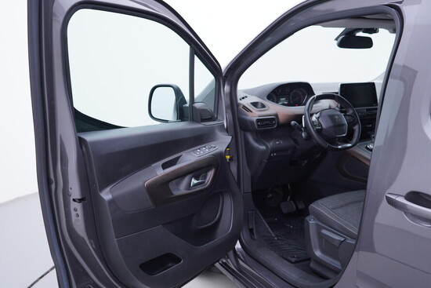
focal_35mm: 36
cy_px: 144
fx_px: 431
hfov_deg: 53.1
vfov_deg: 36.9
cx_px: 216
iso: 125
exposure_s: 1/50
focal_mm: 24
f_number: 3.2
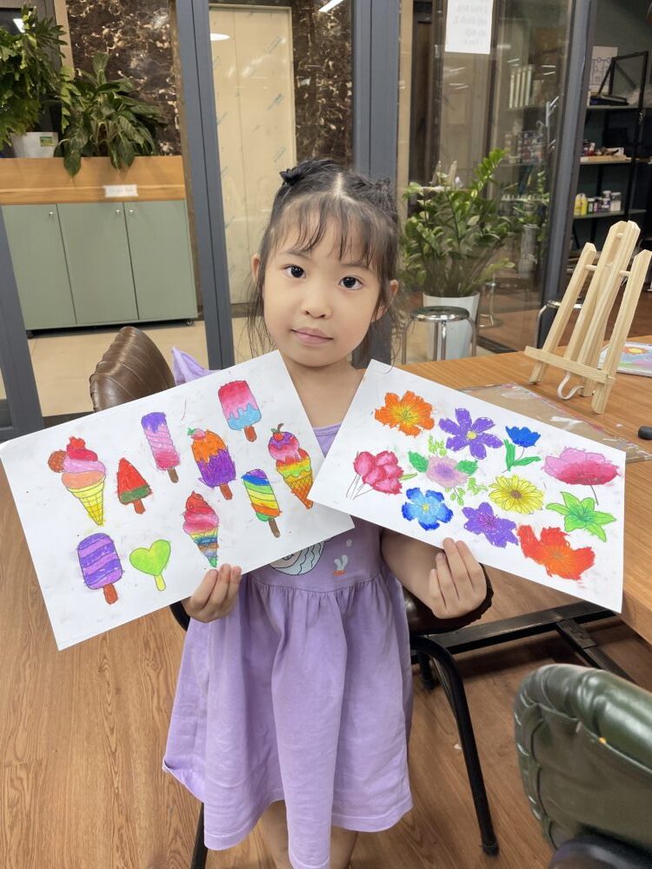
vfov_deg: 67.3
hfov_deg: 53.1
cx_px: 326
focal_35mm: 26
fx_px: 653
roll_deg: +2.2
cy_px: 434
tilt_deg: -21.0
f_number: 1.6
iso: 80
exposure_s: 1/100
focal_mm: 4.2
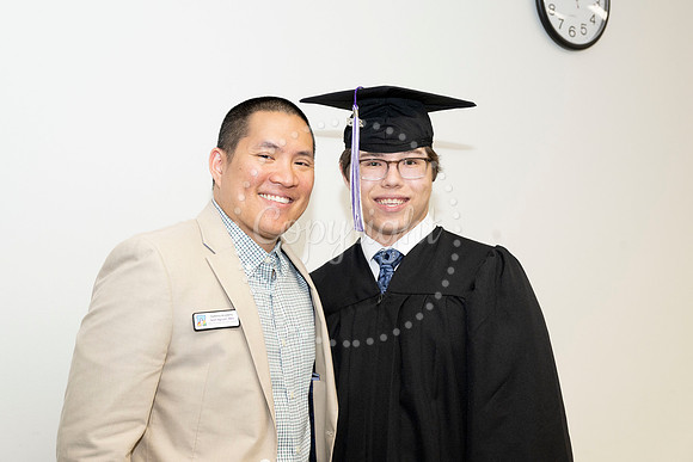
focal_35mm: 50
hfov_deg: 39.6
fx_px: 963
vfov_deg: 27.0
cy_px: 231
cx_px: 346
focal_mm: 50
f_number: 5.6
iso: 800
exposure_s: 1/80
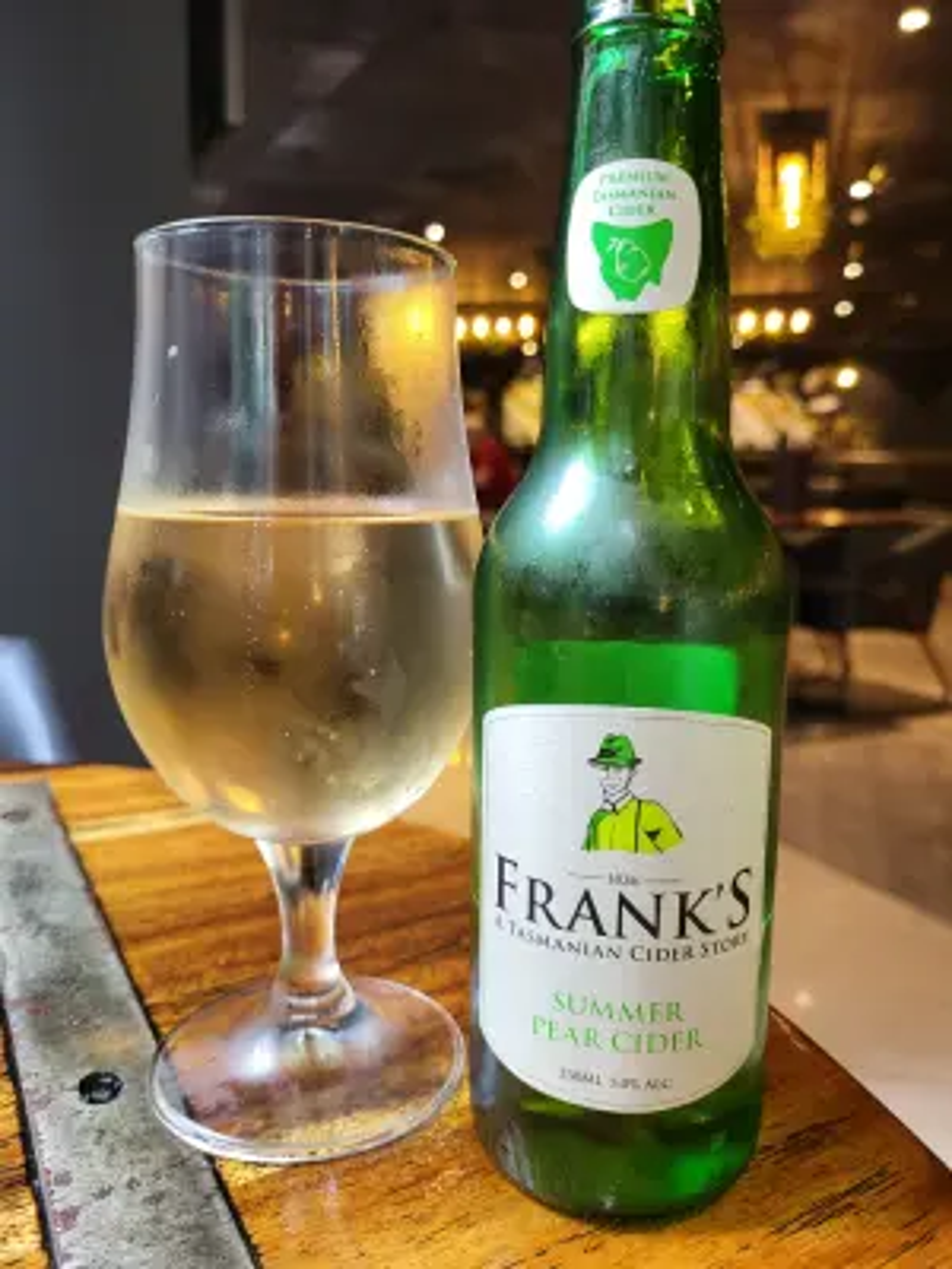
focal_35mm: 26
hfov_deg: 53.1
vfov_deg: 67.3
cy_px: 634
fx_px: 953
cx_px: 476
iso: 320
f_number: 1.8
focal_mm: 5.4
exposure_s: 1/100
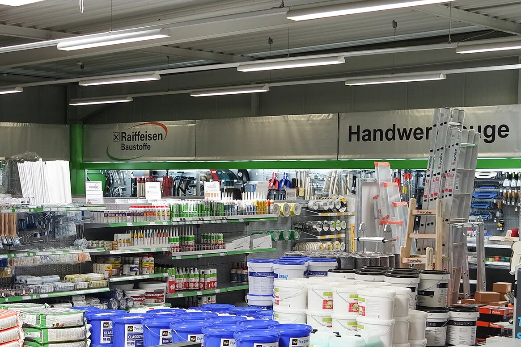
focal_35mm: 56
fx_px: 810
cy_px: 312
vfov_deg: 23.6
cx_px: 102
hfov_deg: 34.5
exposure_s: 1/50
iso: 200
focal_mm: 19
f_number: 4
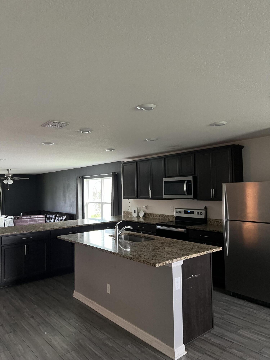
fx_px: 270
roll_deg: +2.0
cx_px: 135
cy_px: 180
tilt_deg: +2.5
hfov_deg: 53.1
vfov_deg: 67.3
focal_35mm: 26
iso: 500
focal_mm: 5.7
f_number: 1.5
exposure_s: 1/40
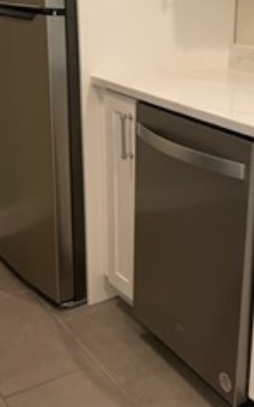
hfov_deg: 23.9
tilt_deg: -16.5
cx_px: 242
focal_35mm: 52
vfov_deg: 38.8
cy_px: 165
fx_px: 577
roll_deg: -3.3
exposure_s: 1/63
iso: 100
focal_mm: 4.2
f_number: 1.6
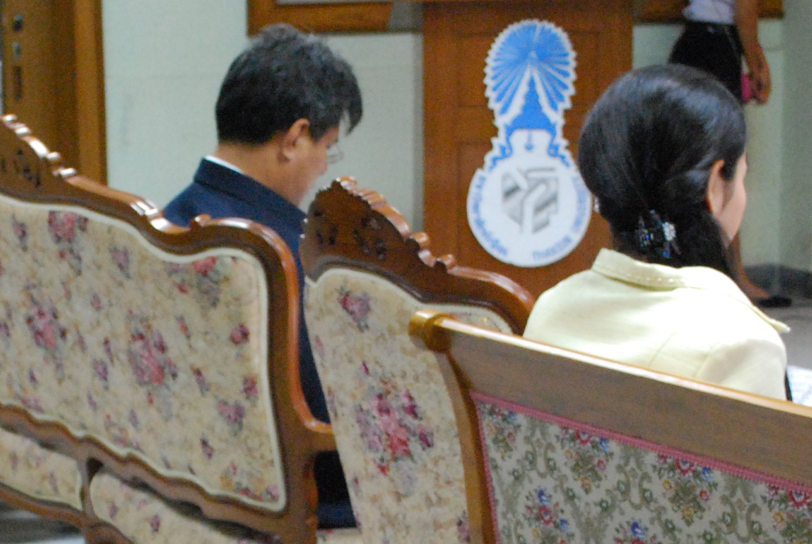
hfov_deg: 18.1
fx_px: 2530
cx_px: 176
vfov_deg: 12.1
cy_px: 534
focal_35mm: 112
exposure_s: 1/25
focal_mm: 26
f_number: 5.6
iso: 1600
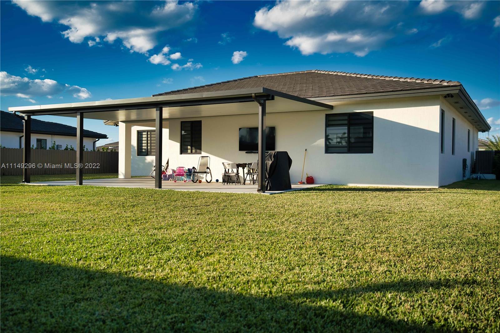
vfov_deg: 38.9
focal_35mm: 34
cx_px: 250
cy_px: 166
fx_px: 472
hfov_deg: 55.8
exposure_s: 1/1600
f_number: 2.8
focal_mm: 34
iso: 125
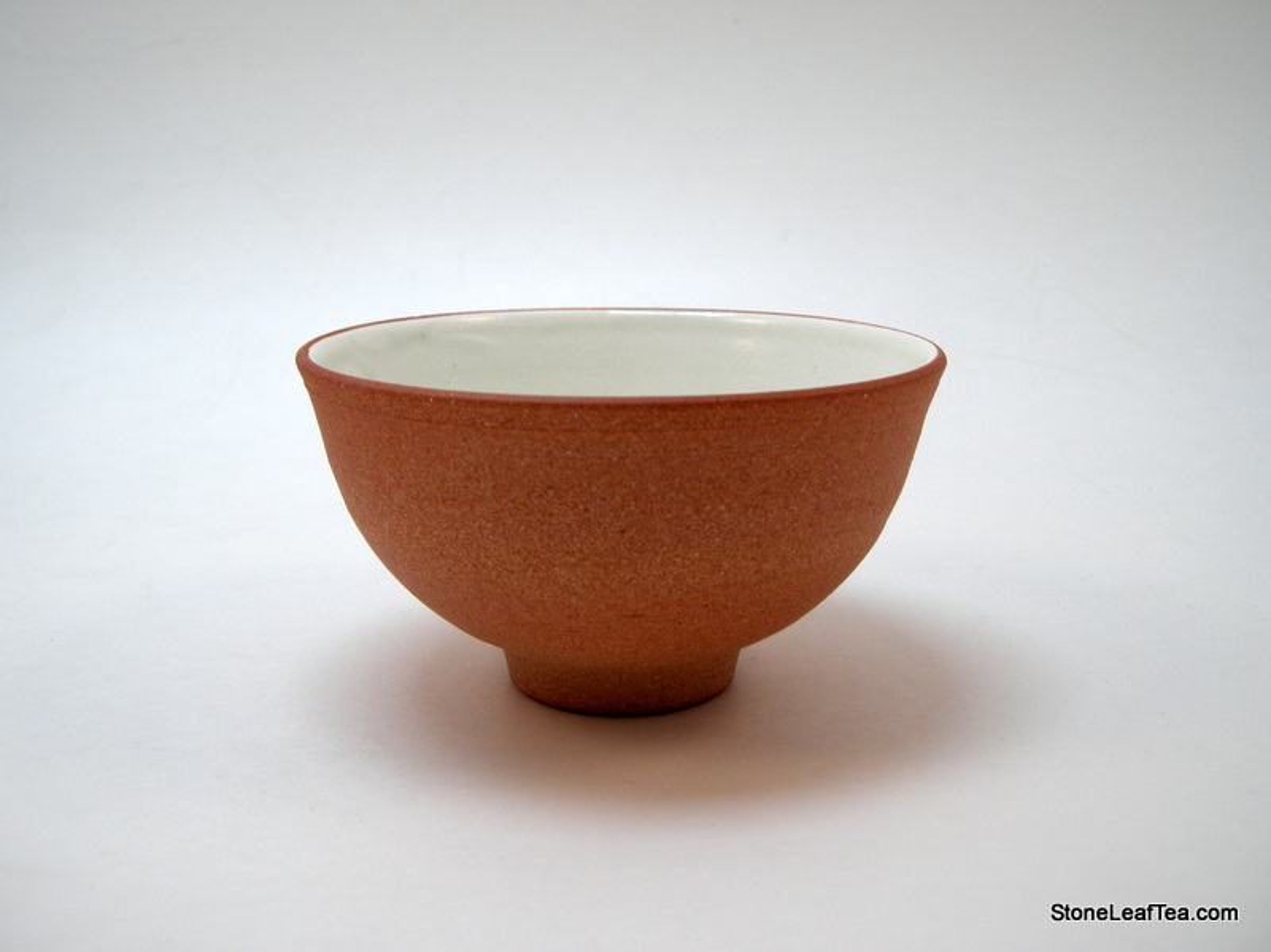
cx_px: 636
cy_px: 476
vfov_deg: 40.7
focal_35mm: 35
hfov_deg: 52.7
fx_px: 1284
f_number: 3.4
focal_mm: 7.5
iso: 64
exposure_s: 1/72.7
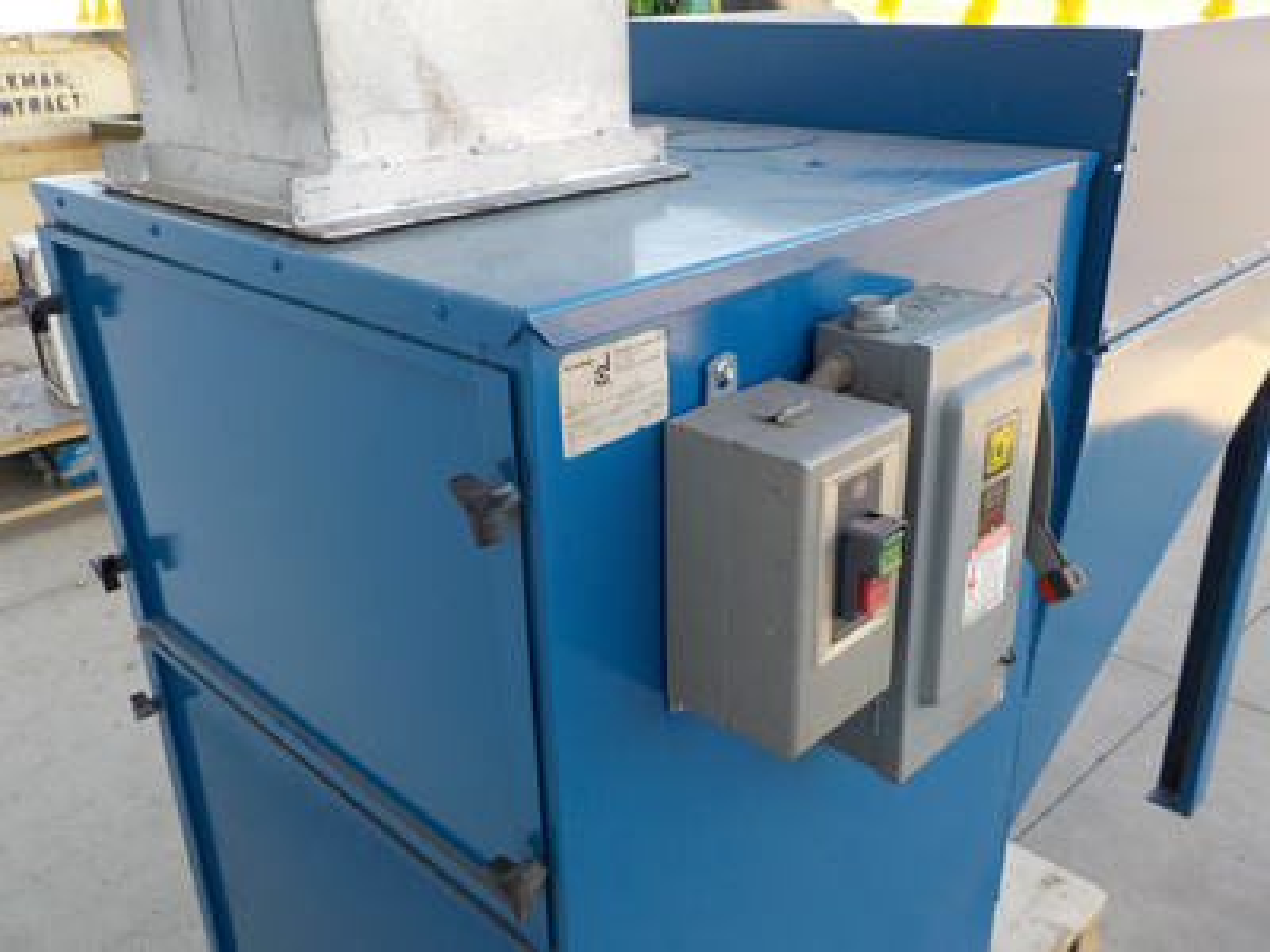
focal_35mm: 30
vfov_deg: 46.8
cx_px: 635
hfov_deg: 60.0
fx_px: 1101
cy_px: 476
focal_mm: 4.1
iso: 125
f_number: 3.3
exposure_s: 1/160
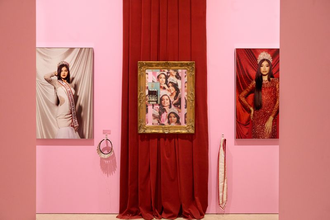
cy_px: 110
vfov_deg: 42.3
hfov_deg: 60.3
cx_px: 165
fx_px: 284
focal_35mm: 31
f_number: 8
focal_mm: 31
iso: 6400
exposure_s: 1/60
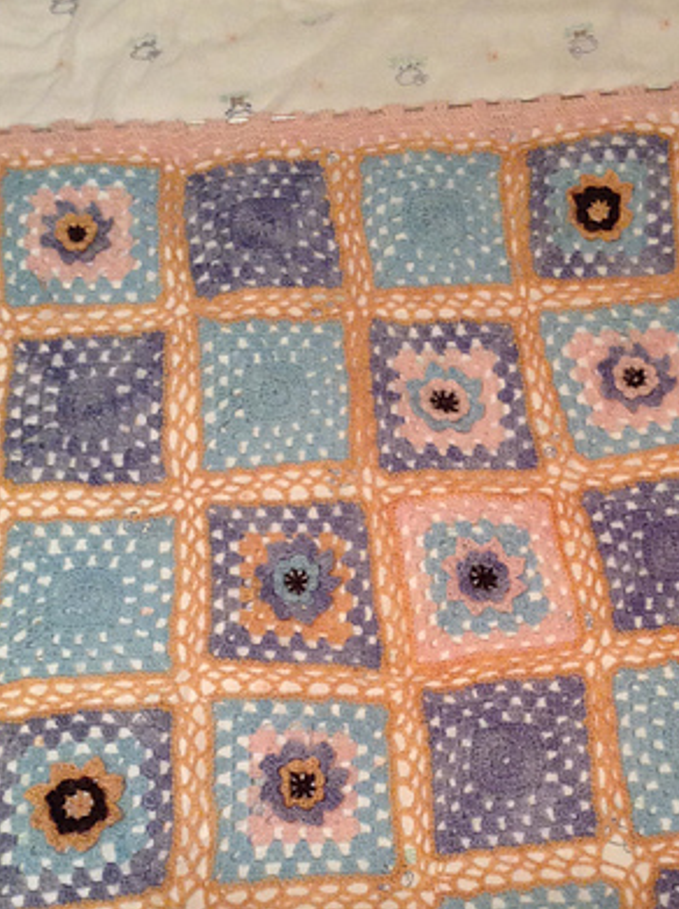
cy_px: 628
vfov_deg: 35.1
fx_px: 1416
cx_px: 507
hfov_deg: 26.6
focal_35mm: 54
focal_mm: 3.3
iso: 100
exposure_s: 1/24
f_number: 2.4
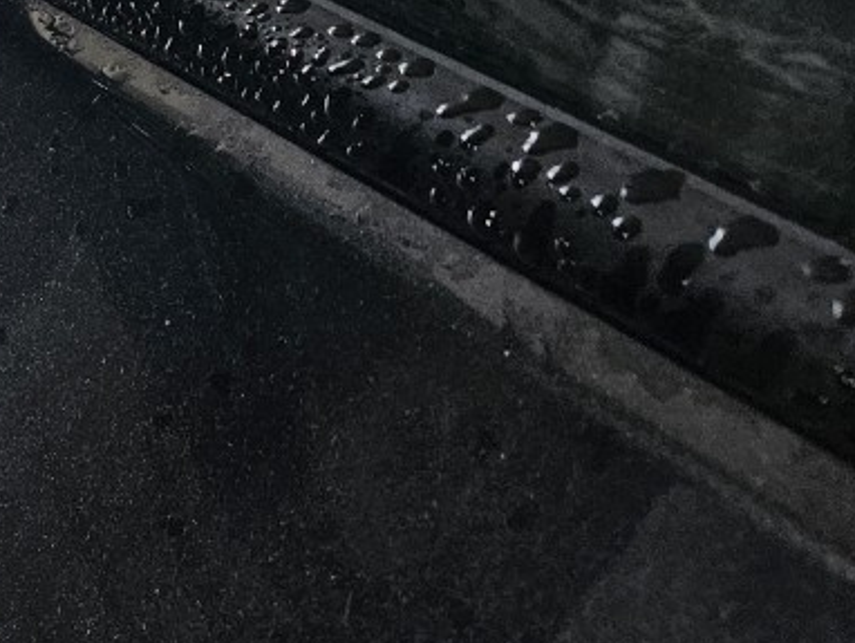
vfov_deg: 18.2
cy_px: -132
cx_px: -571
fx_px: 1903
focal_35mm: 77
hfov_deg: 20.1
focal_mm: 5.4
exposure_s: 1/120
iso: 250
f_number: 1.8
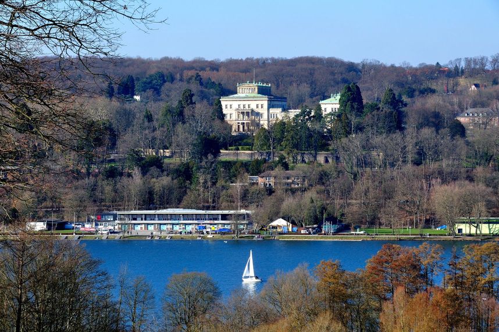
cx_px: 250
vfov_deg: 11.4
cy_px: 166
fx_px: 1661
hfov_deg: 17.1
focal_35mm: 120
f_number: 19
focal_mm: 80
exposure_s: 1/125
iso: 320
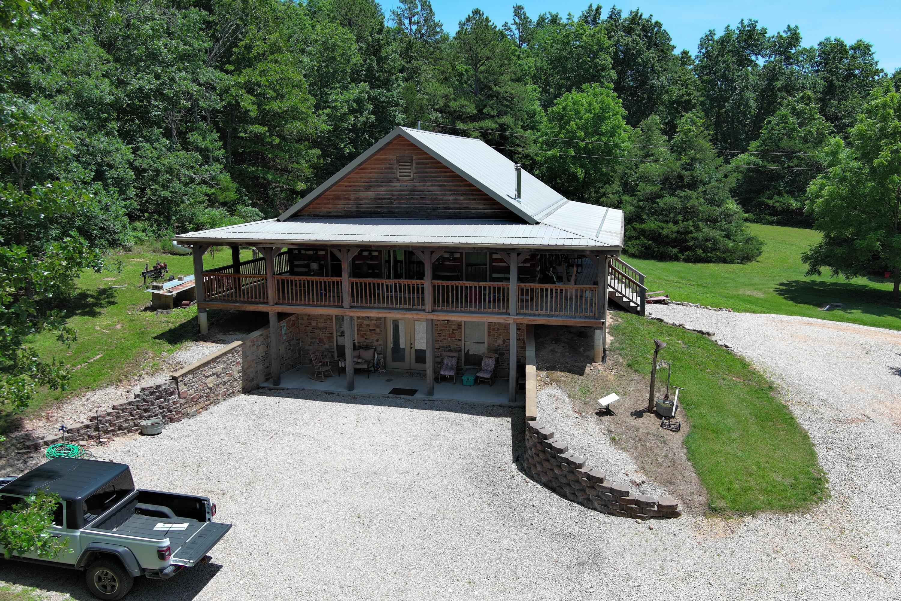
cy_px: 300
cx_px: 450
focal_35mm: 29
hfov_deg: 63.7
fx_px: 726
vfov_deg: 45.0
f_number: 2.8
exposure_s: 1/1248
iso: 101
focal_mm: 10.57
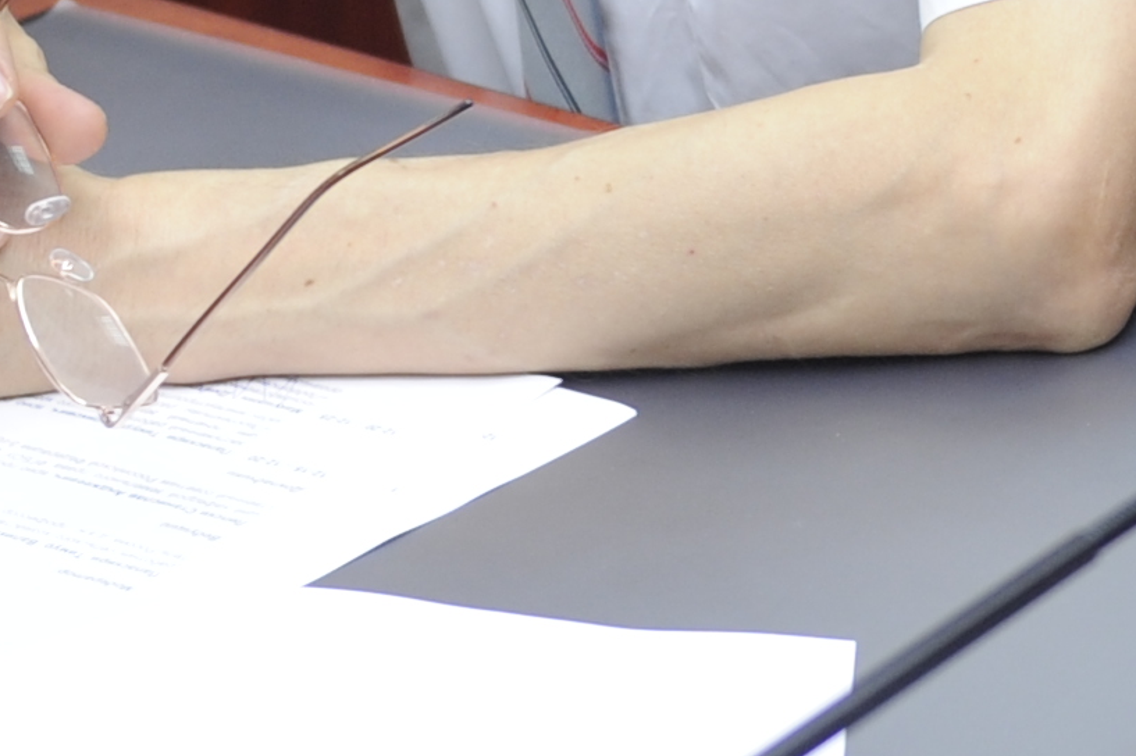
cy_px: -250
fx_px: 6245
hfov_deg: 10.1
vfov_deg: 6.9
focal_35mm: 198
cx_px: 1606
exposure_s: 1/250
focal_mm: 38
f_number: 2.8
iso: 640
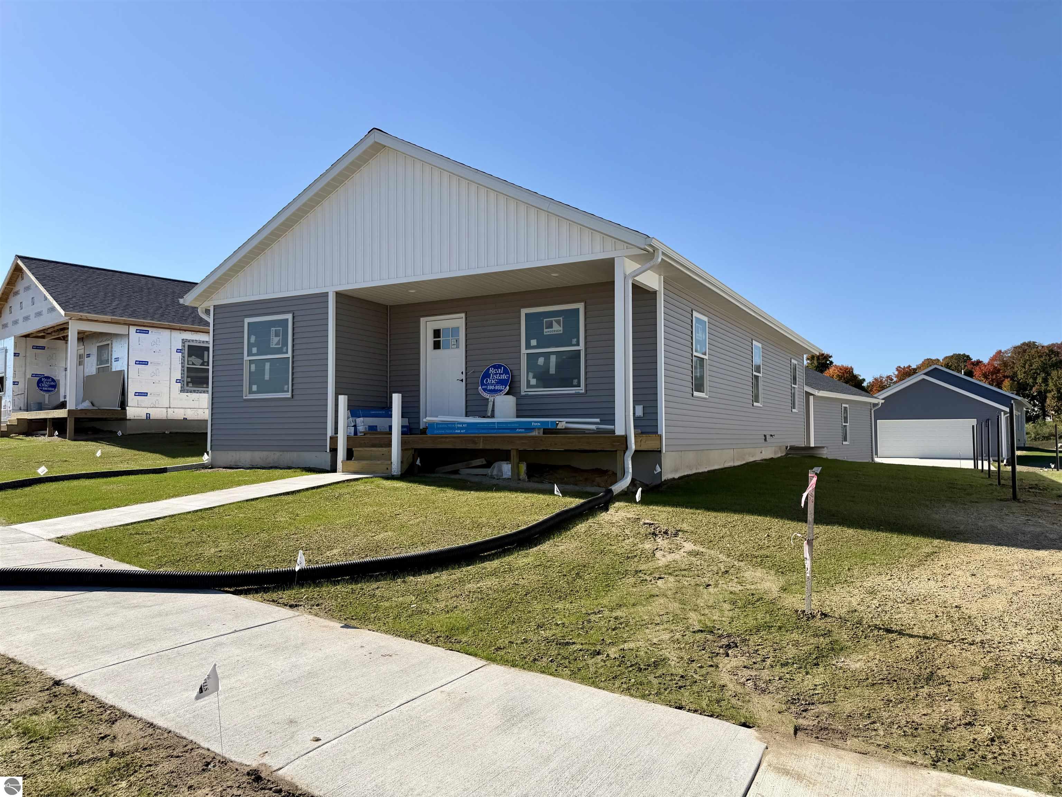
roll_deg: +0.9
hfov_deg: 71.6
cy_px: 398
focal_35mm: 24
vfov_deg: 56.8
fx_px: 736
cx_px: 531
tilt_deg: +2.6
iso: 80
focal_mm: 6.76
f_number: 1.78
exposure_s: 1/4975
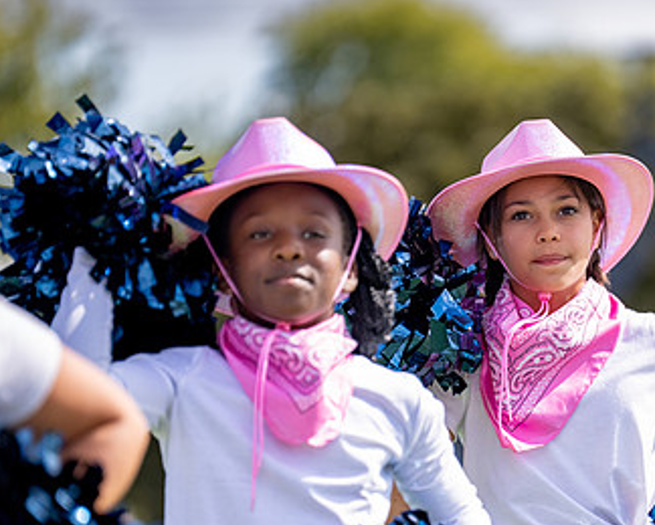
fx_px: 7239
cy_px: 366
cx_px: 578
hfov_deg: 5.2
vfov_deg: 4.2
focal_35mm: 373
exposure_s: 1/4000
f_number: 2.8
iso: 250
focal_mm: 180
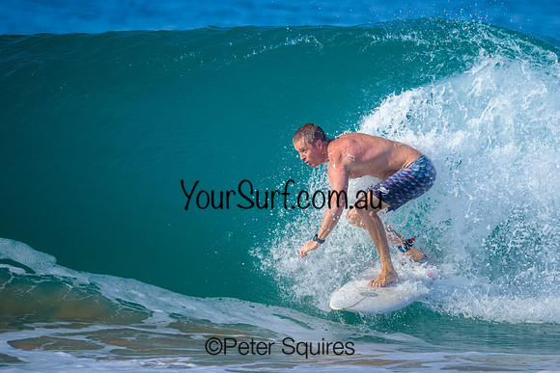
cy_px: 167
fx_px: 17289
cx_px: 375
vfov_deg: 1.2
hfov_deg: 1.9
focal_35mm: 1111
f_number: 6.3
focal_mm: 800
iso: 360
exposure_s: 1/2500
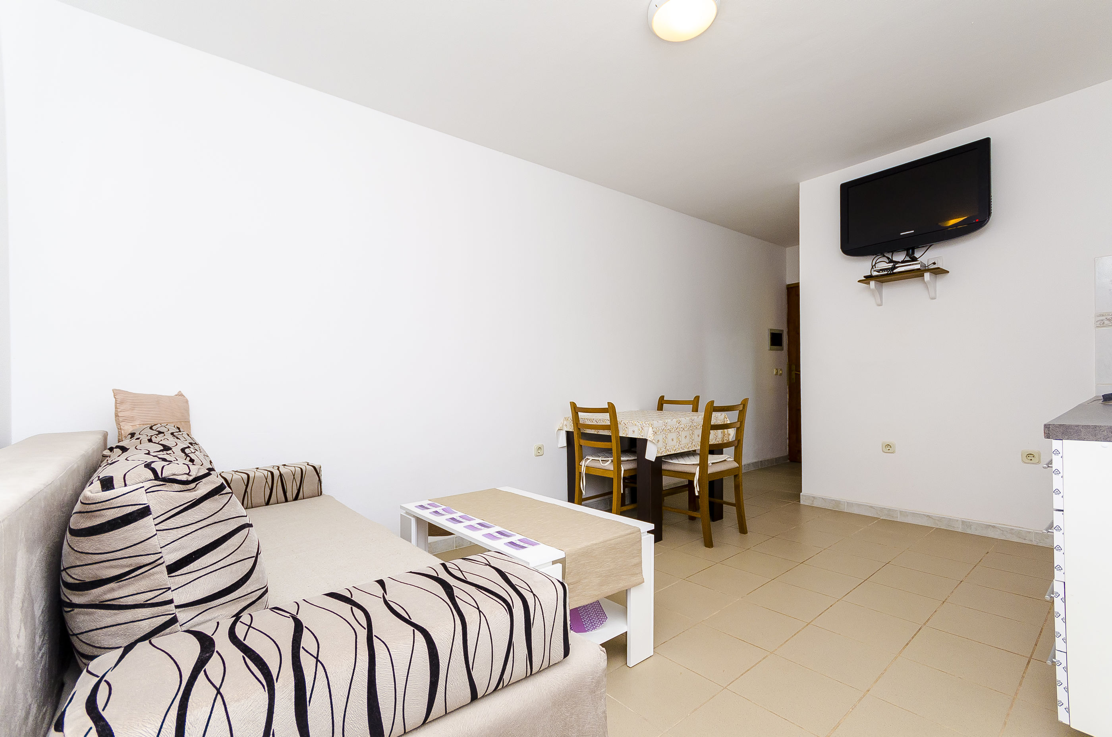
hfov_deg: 100.5
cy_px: 368
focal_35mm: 15
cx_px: 556
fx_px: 462
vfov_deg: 77.1
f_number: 6.3
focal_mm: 10
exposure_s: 1/200
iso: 250
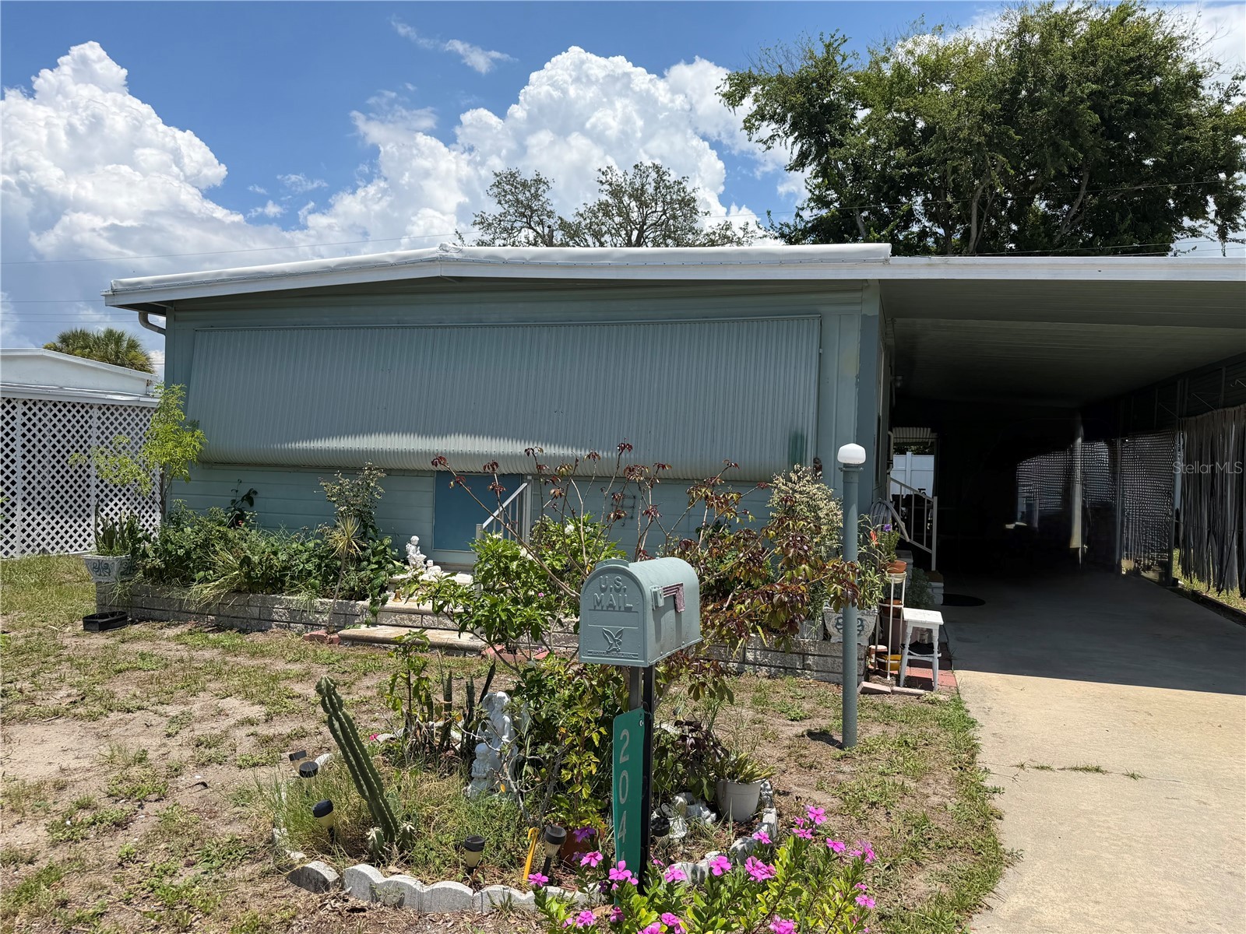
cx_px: 623
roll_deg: -1.5
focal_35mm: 24
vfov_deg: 56.8
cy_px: 467
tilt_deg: -1.8
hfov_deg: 71.6
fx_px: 864
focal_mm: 6.76
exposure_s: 1/5714
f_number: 1.78
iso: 80
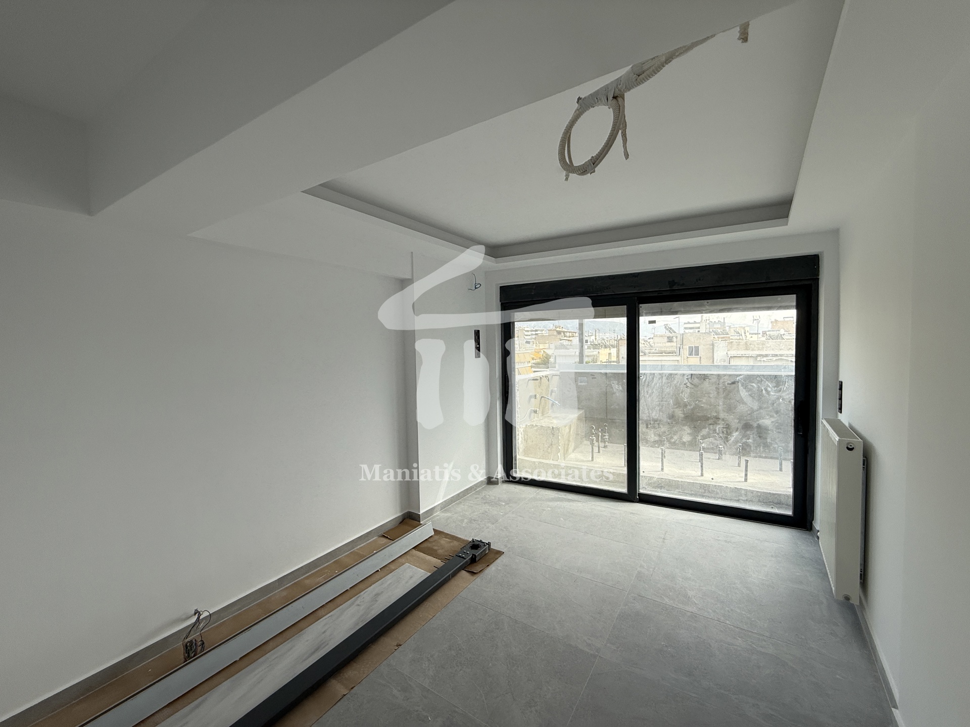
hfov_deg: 102.1
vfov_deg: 85.7
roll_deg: +1.2
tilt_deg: -1.5
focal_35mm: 14
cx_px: 485
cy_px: 364
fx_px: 392
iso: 50
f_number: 2.2
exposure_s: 1/225
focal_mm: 2.22
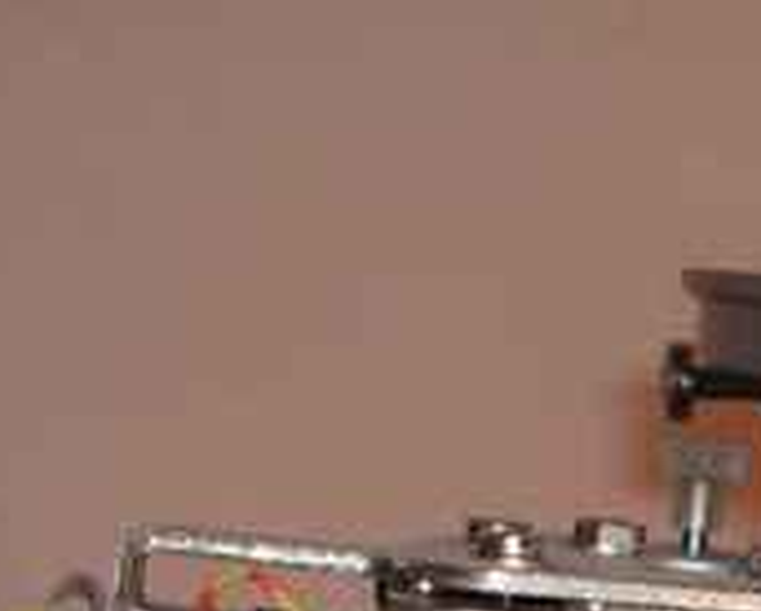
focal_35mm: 138
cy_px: 912
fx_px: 3112
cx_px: 752
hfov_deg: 13.8
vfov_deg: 10.8
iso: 160
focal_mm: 6.3
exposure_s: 1/45
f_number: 6.6
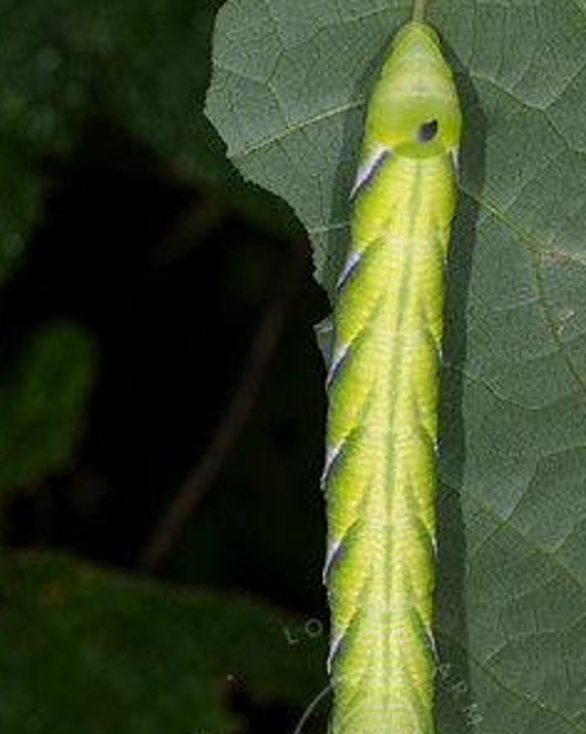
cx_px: 340
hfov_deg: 6.9
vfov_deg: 8.6
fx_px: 4888
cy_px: 454
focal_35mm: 225
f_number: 18
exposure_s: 1/200
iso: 64
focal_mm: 105
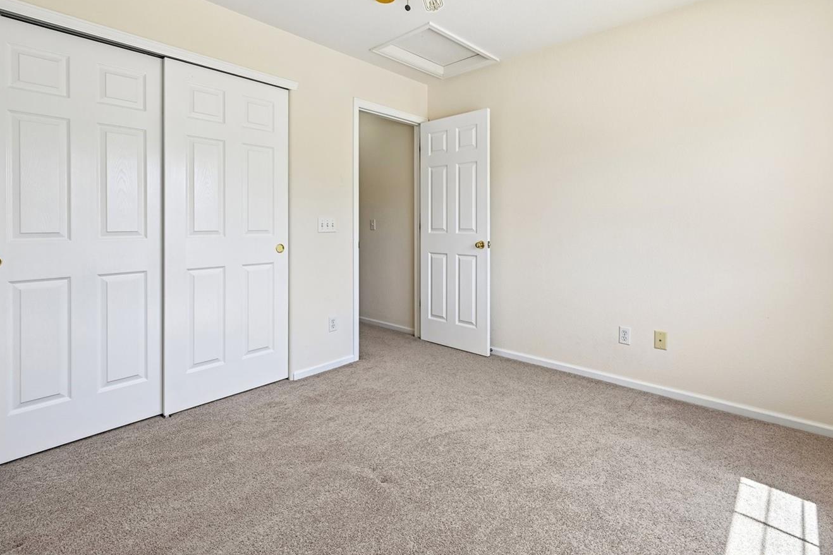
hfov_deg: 93.3
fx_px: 393
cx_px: 430
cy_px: 221
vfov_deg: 69.7
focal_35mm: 17
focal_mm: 14
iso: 200
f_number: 10
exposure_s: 1/15
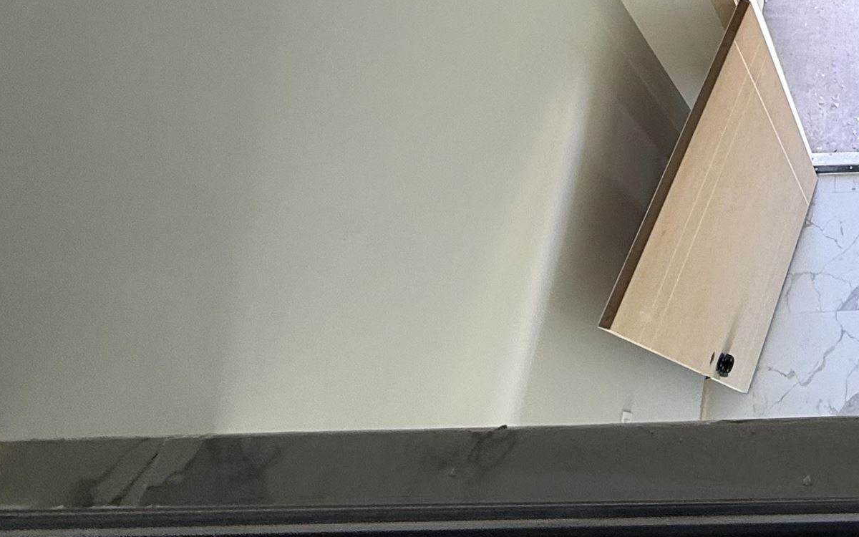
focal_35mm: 38
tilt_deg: -52.3
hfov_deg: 39.7
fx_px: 890
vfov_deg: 26.7
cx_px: 990
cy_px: -213
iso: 64
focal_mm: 2.22
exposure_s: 1/99
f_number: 2.2
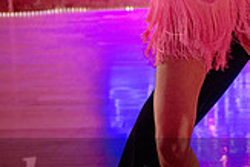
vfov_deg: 12.3
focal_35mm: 110
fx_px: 765
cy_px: -9
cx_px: 229
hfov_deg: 18.3
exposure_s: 1/250
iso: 2500
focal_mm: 28
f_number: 1.4
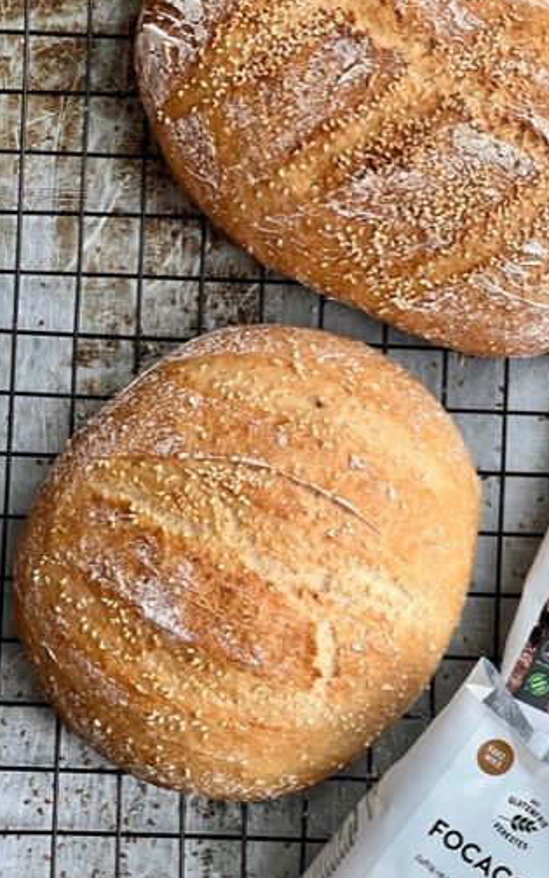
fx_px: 2490
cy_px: 369
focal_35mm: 104
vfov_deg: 20.0
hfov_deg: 12.6
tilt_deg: -84.5
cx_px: 356
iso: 160
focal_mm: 9
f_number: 2.8
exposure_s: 1/100
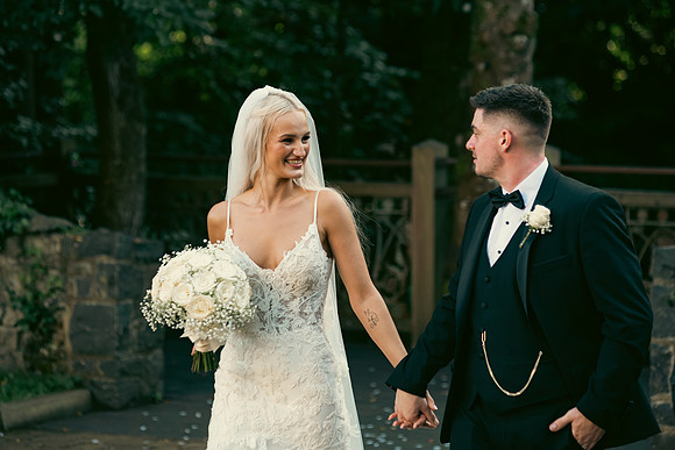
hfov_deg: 14.2
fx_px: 2719
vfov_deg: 9.5
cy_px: 225
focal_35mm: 145
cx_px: 338
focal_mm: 145
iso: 200
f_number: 3.5
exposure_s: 1/200
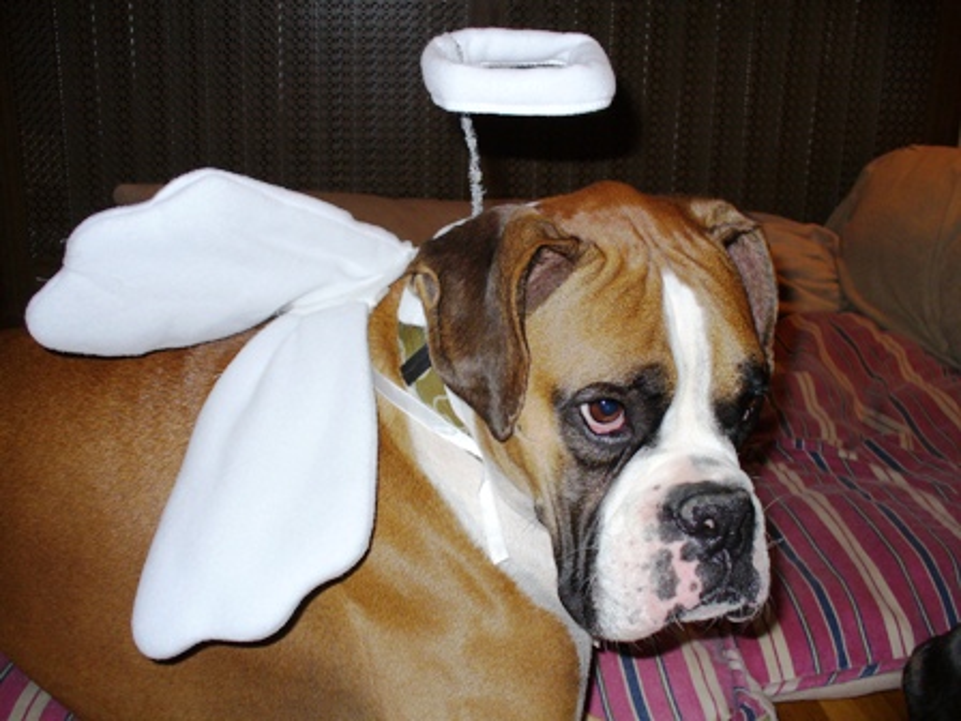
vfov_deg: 38.7
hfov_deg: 50.1
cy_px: 360
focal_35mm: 37
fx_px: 1027
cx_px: 480
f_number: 2.8
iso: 100
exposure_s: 1/30
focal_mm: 6.1
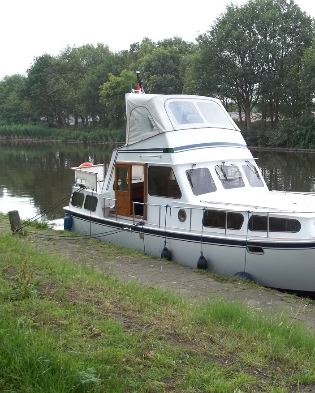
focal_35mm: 44
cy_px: 196
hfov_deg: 33.1
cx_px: 256
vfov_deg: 42.0
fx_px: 512
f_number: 3.3
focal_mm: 5.9
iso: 64
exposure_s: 1/125
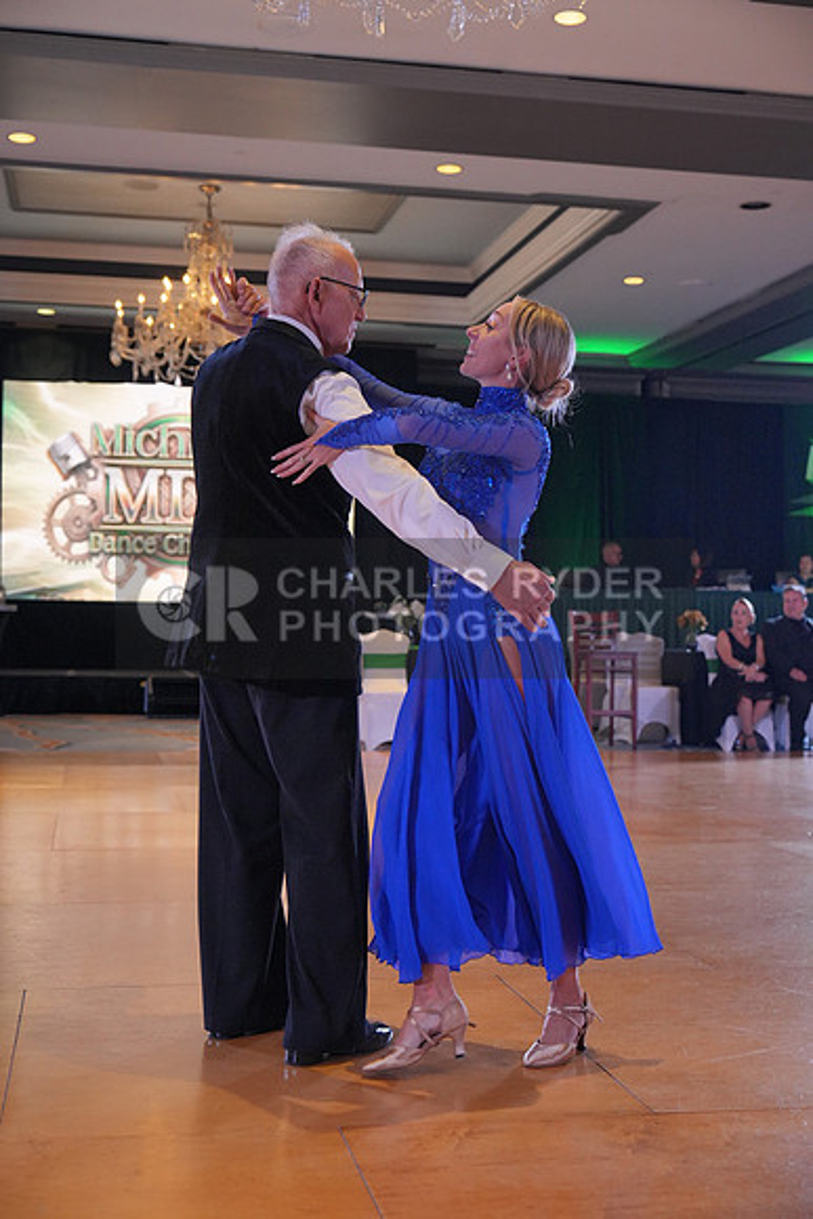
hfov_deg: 29.3
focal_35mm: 46
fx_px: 1557
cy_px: 610
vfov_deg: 42.7
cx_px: 406
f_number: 4
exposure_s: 1/500
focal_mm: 46
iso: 3200
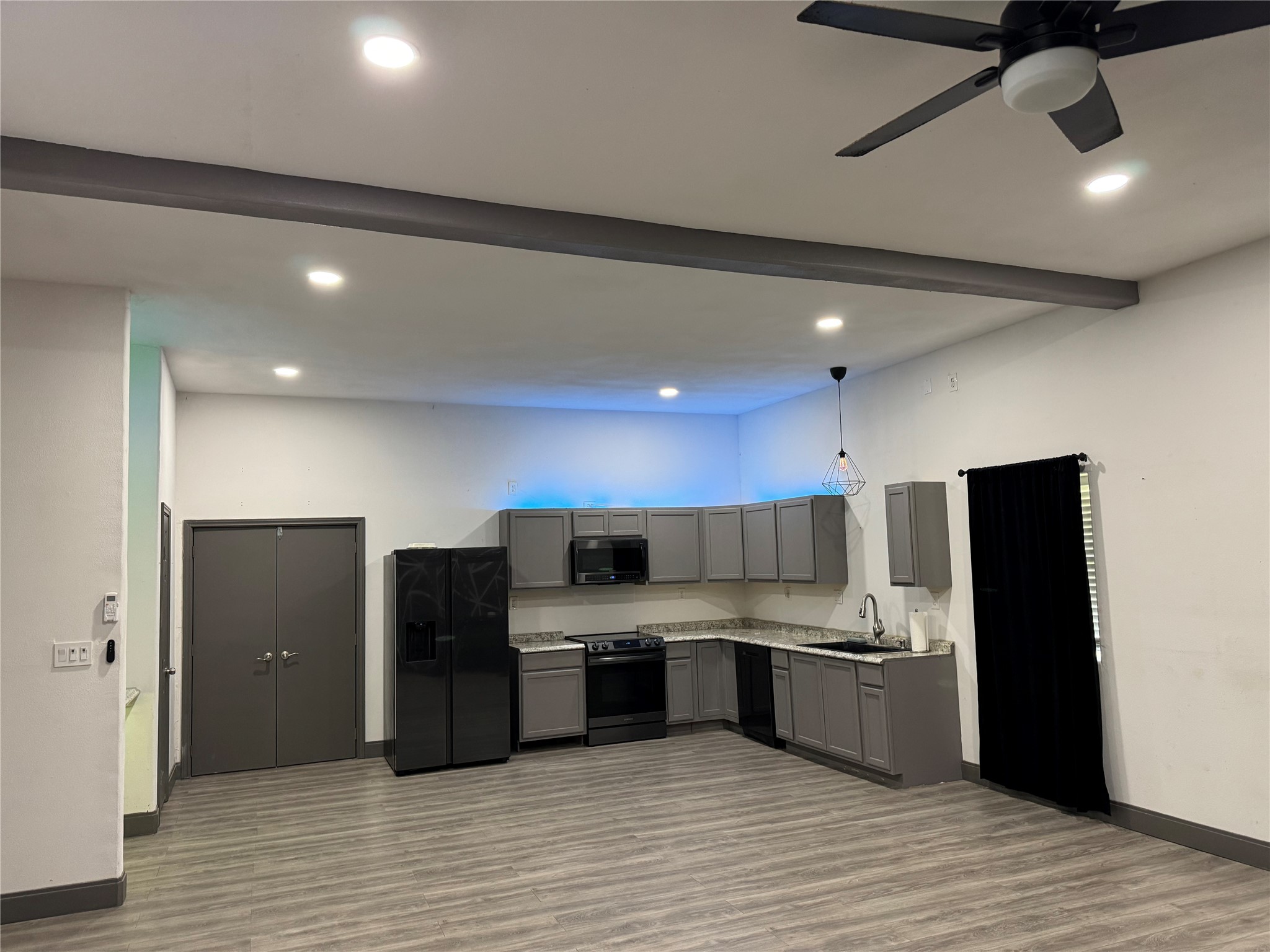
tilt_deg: +5.7
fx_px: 881
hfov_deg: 71.6
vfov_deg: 56.8
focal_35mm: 24
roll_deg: +1.6
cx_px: 635
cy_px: 476
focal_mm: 6.76
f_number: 1.78
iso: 320
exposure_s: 1/60
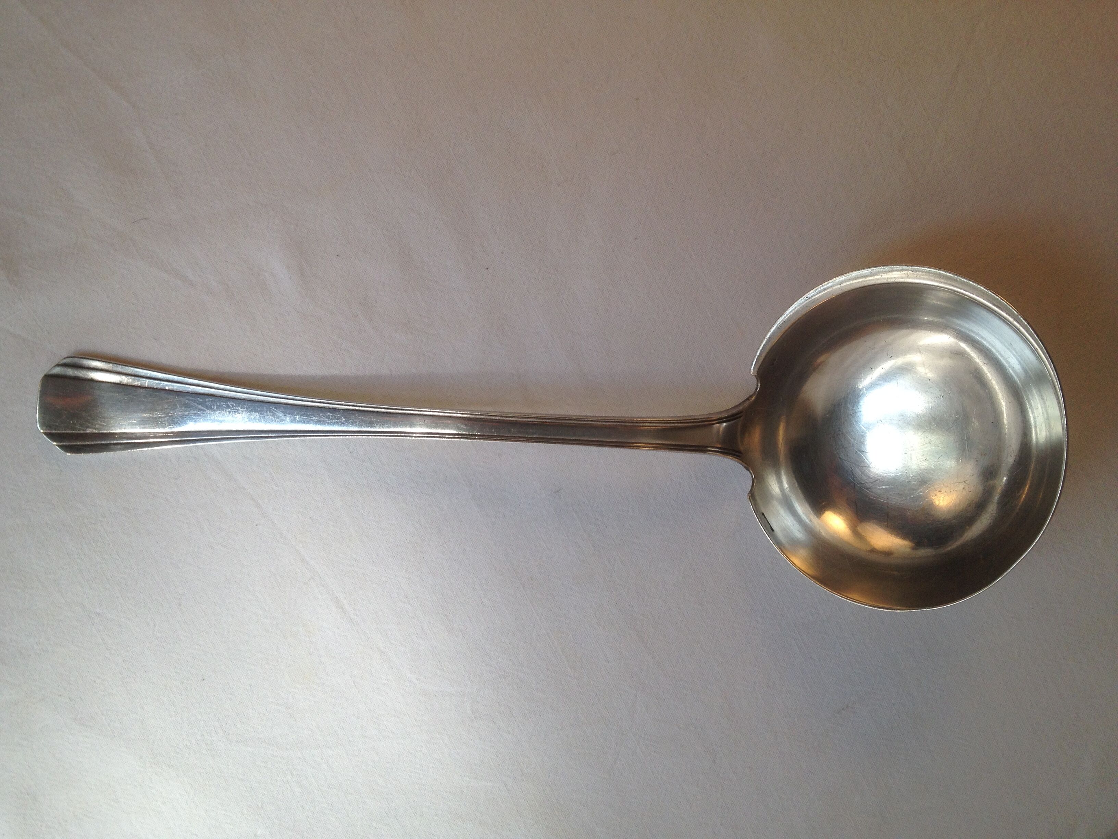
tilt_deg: -86.2
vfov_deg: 40.7
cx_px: 559
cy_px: 420
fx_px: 1130
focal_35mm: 35
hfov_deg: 52.6
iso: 50
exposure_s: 1/356
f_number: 2.4
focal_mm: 4.28
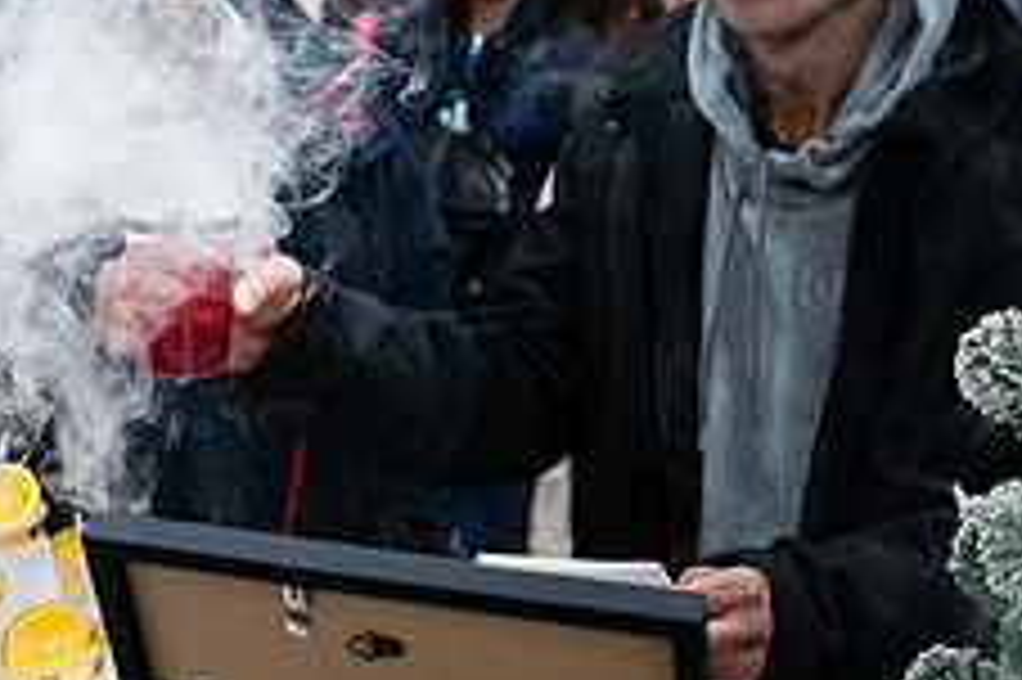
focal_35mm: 65
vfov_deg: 20.7
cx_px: 394
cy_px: 140
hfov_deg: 30.9
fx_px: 1844
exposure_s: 1/125
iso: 1000
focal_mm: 24
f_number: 3.2
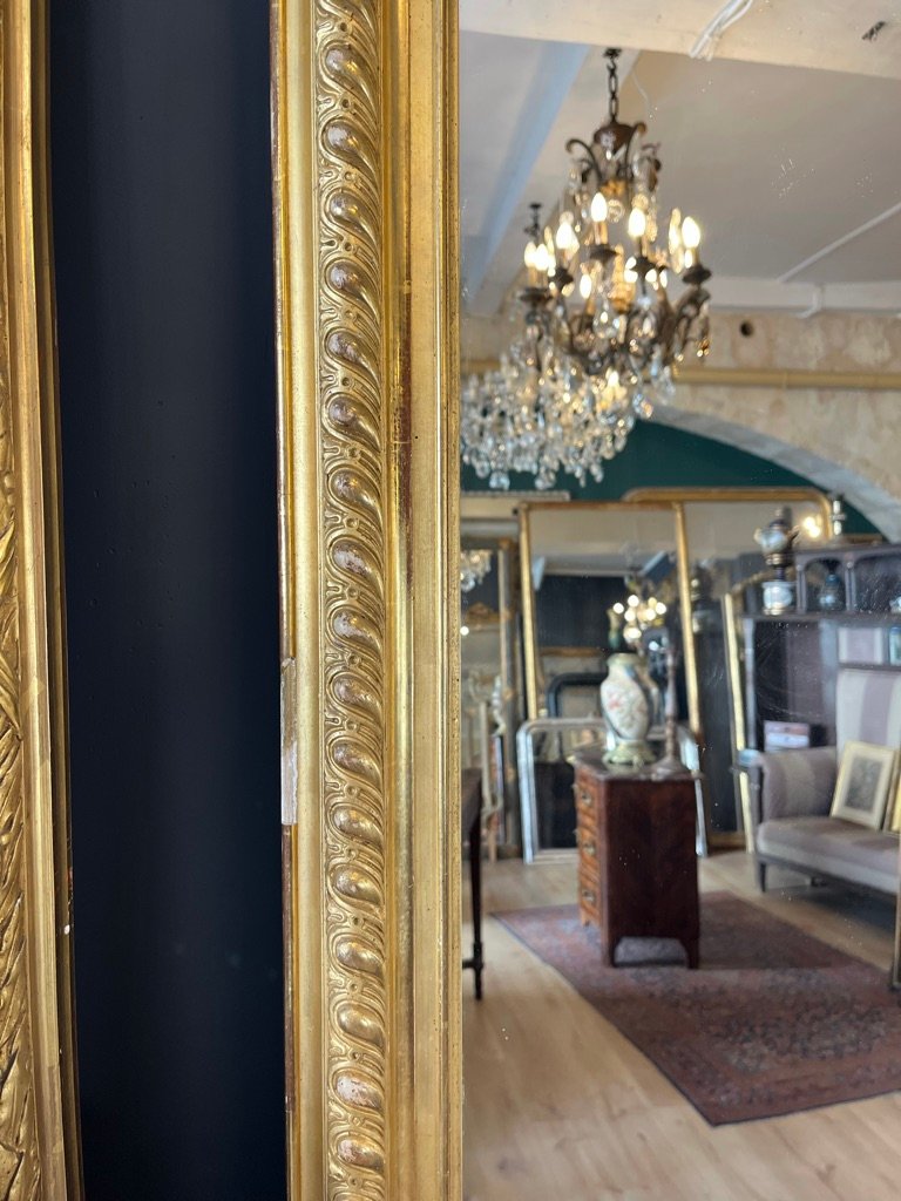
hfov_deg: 53.1
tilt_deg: -7.5
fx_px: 902
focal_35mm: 26
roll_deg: +0.7
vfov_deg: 67.3
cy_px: 600
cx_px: 450
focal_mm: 5.1
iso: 125
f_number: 1.6
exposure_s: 1/121
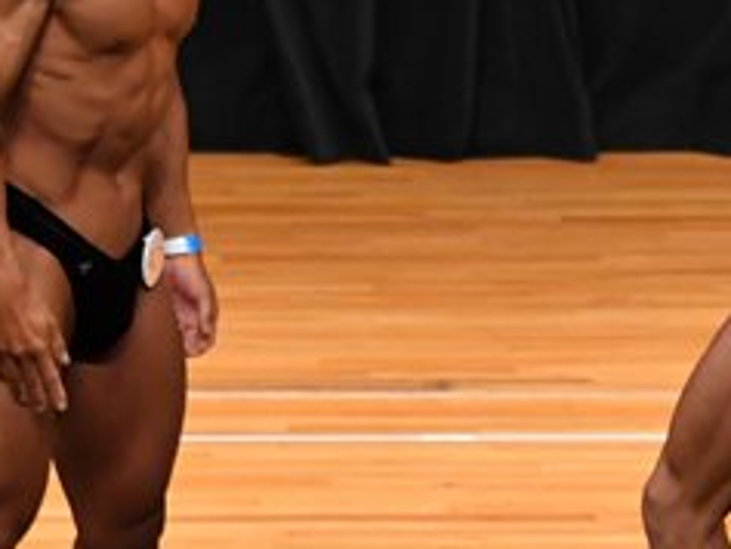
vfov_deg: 2.1
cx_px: 794
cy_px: 241
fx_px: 14959
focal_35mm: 708
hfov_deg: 2.8
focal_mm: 150
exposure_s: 1/400
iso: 4000
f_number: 5.6
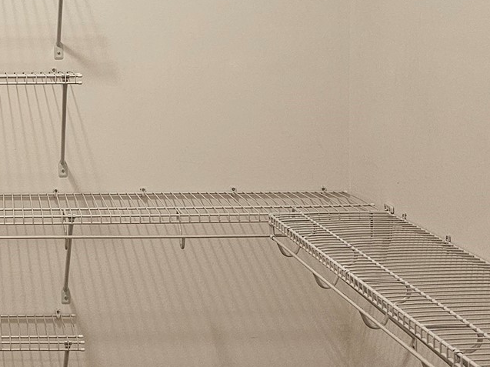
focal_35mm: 74
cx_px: -29
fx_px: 1047
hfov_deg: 24.8
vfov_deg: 19.8
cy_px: 99
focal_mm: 6.3
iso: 320
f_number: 1.7
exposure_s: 1/120
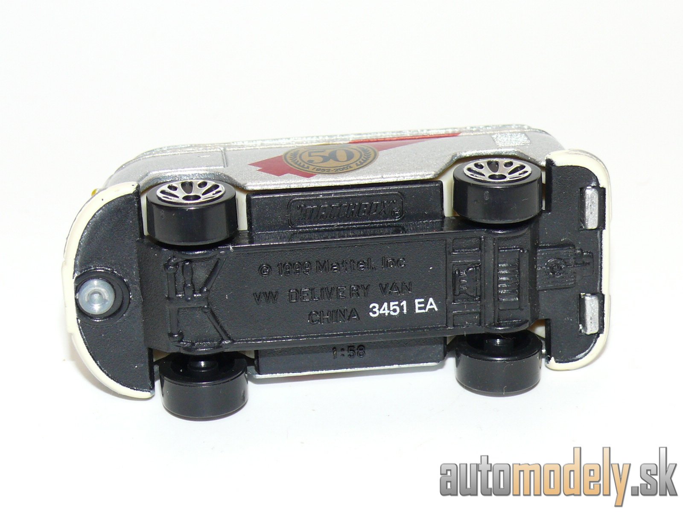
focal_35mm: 102
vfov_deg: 14.5
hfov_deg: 19.3
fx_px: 2013
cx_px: 342
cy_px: 256
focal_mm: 13.3
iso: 100
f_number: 4
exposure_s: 1/30
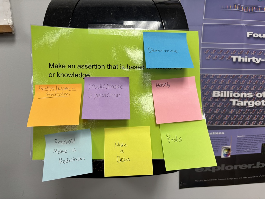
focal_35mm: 26
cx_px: 132
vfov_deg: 53.1
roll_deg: +2.2
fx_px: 199
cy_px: 100
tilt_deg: -10.3
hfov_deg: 67.3
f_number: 1.6
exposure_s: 1/120
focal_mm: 5.96
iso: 100
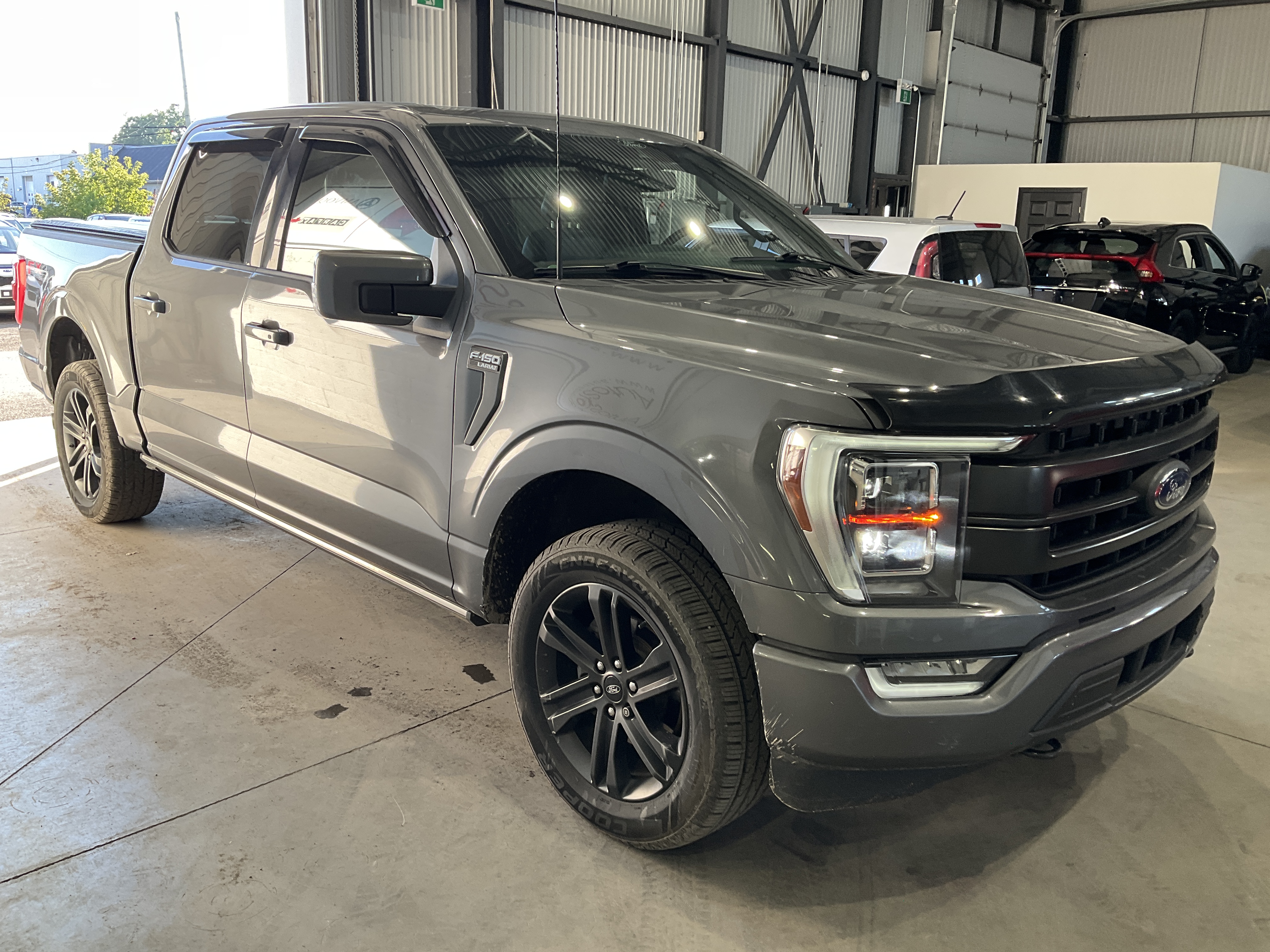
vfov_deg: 48.2
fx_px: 1064
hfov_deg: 61.7
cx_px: 635
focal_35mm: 29
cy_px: 476
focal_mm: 3
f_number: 1.8
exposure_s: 1/122
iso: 50
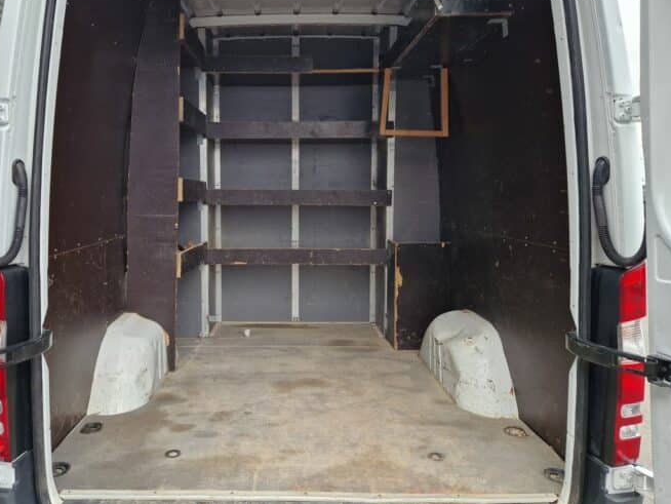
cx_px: 287
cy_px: 231
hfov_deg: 65.0
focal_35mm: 27
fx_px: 524
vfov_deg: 51.3
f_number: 1.8
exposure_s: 1/180
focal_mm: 5.4
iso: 100
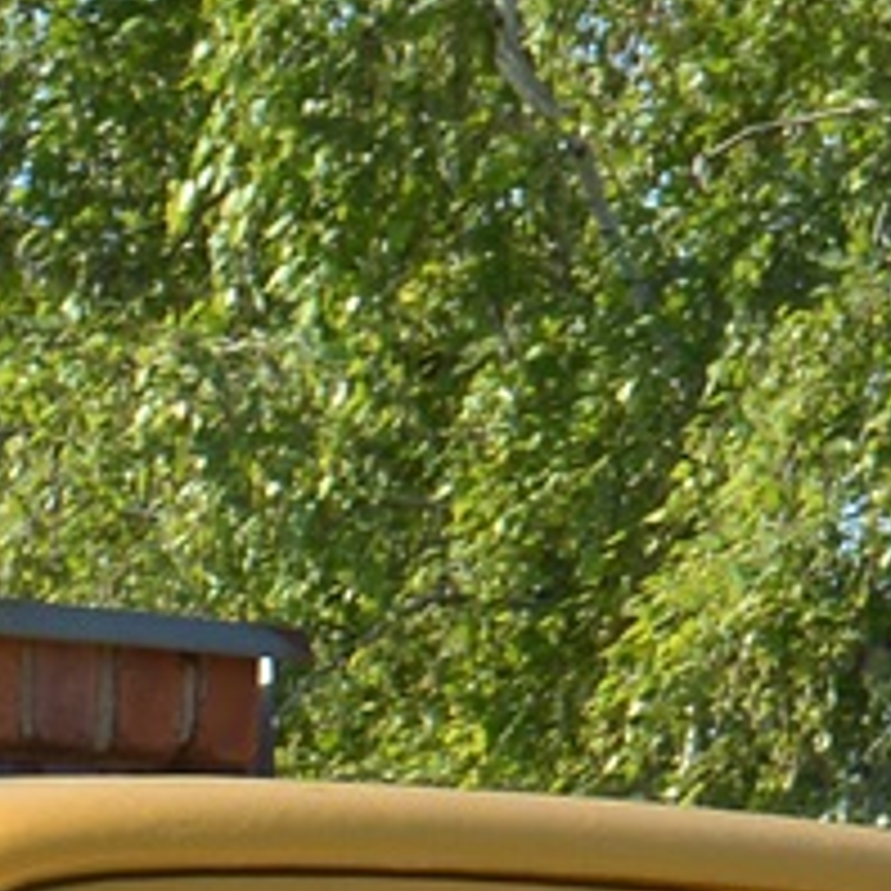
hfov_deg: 2.4
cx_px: -14
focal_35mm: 722
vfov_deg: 2.4
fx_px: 21031
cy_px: 1616
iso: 125
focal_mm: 75
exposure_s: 1/250
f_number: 8
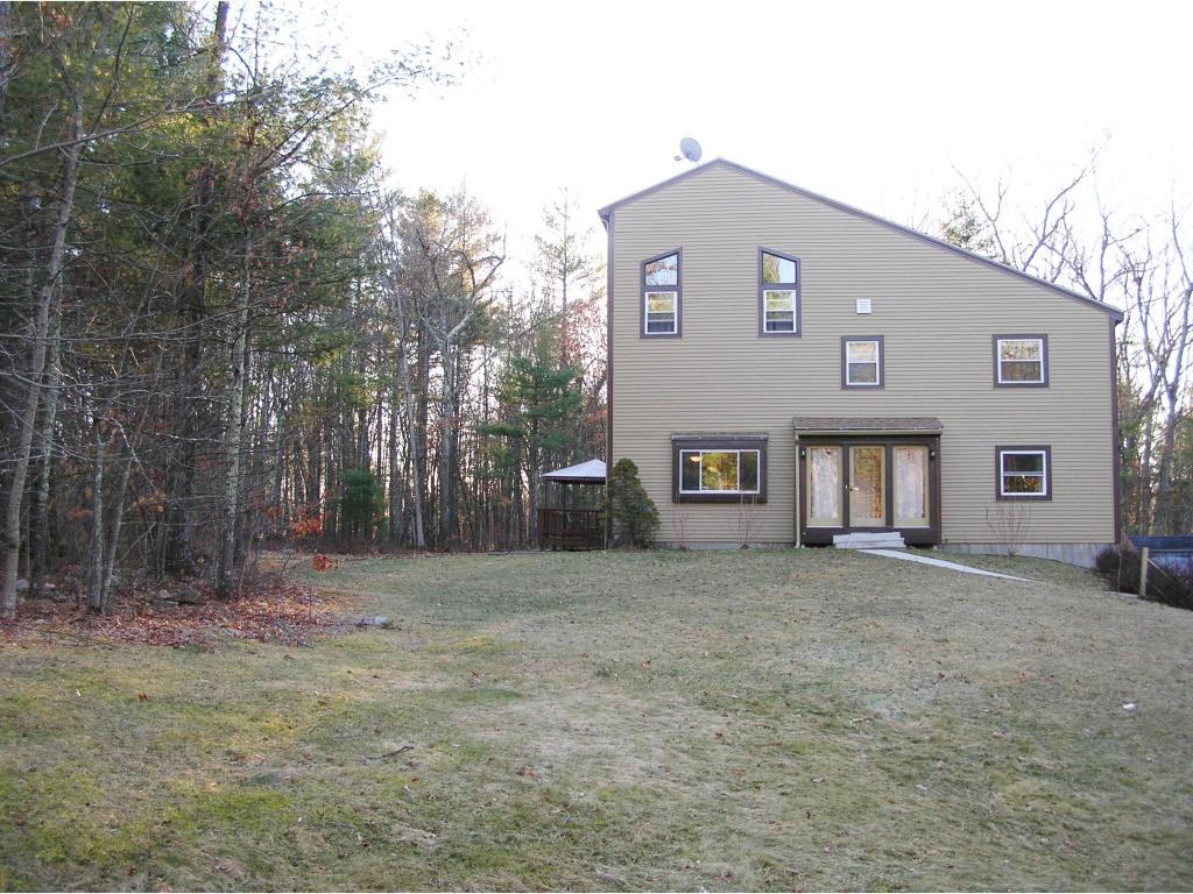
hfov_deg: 51.4
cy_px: 447
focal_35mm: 36
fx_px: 1241
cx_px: 596
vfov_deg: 39.7
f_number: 2.7
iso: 50
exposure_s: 1/103
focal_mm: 6
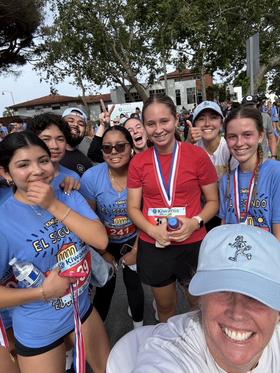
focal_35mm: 23
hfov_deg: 58.9
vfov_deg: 73.9
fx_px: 248
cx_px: 140
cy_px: 186
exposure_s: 1/1000
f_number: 1.9
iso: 25
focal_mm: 2.69
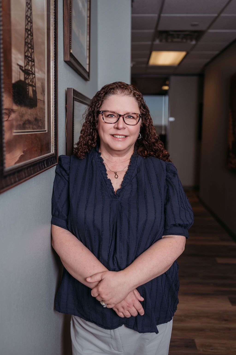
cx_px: 118
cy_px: 178
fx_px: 345
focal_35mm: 35
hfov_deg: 37.8
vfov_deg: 54.5
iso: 64
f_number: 2.8
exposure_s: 1/200
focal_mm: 35
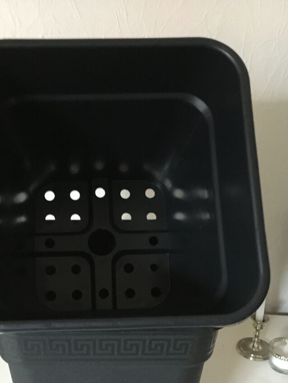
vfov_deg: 45.1
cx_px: 106
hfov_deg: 34.9
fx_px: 455
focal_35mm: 41
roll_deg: +0.3
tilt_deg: -23.2
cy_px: 253
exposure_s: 1/17
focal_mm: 4.15
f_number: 2.2
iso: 320
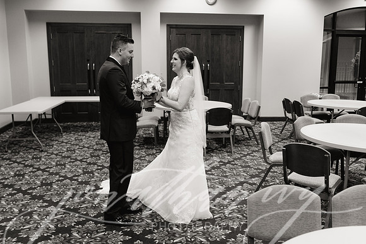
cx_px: 183
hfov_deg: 54.4
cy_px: 122
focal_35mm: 35
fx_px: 356
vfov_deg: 37.9
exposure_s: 1/160
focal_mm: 35
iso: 1600
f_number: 3.5
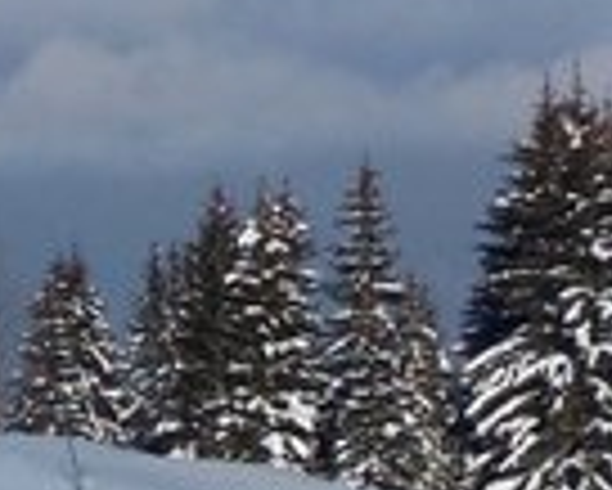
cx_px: -32
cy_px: 580
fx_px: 3118
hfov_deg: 11.1
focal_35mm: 172
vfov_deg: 8.9
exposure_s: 1/1600
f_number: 4
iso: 100
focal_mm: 5.4
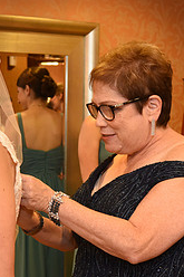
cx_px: 36
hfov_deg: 15.2
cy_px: 150
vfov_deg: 22.9
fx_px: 683
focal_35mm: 89
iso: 2000
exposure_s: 1/60
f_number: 5
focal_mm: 38
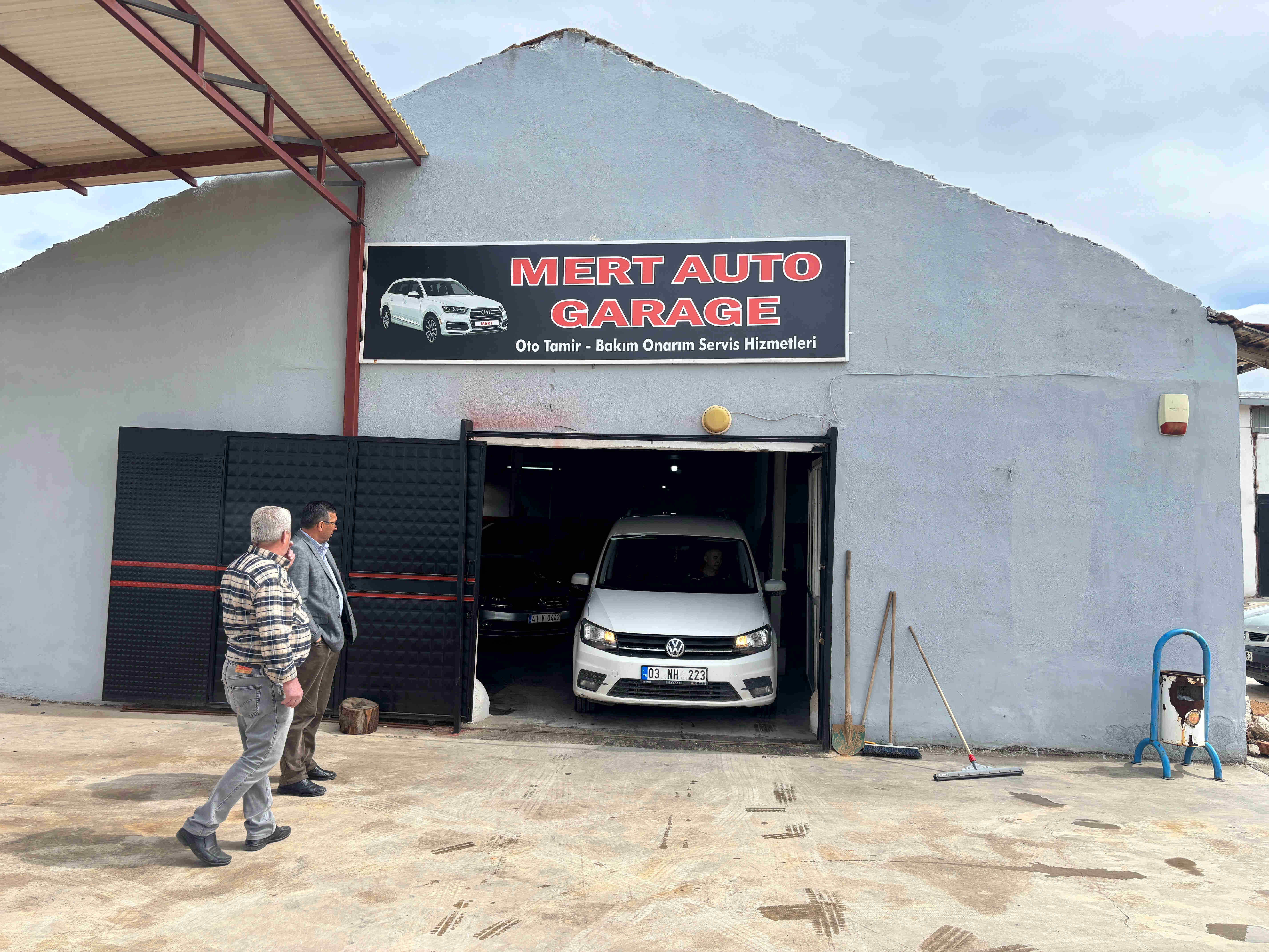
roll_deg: -0.9
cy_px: 476
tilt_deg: +3.5
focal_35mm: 26
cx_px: 634
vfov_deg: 53.1
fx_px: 953
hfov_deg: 67.3
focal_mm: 5.96
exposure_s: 1/2062
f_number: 1.6
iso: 50
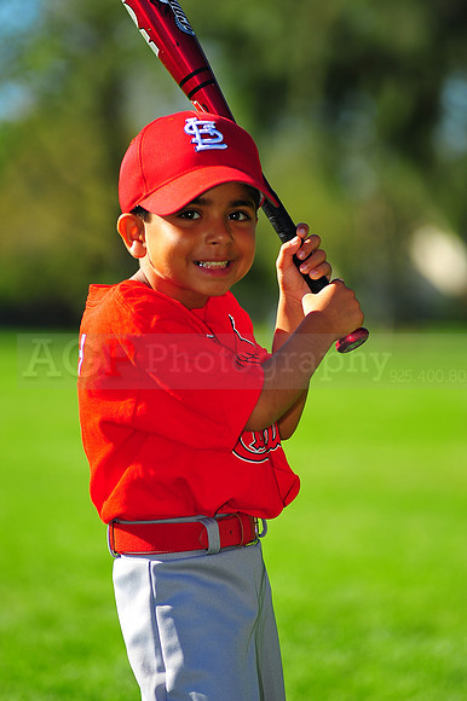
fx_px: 3506
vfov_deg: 11.4
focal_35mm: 180
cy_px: 350
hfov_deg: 7.6
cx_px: 234
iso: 200
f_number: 4
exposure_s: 1/1250
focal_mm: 180
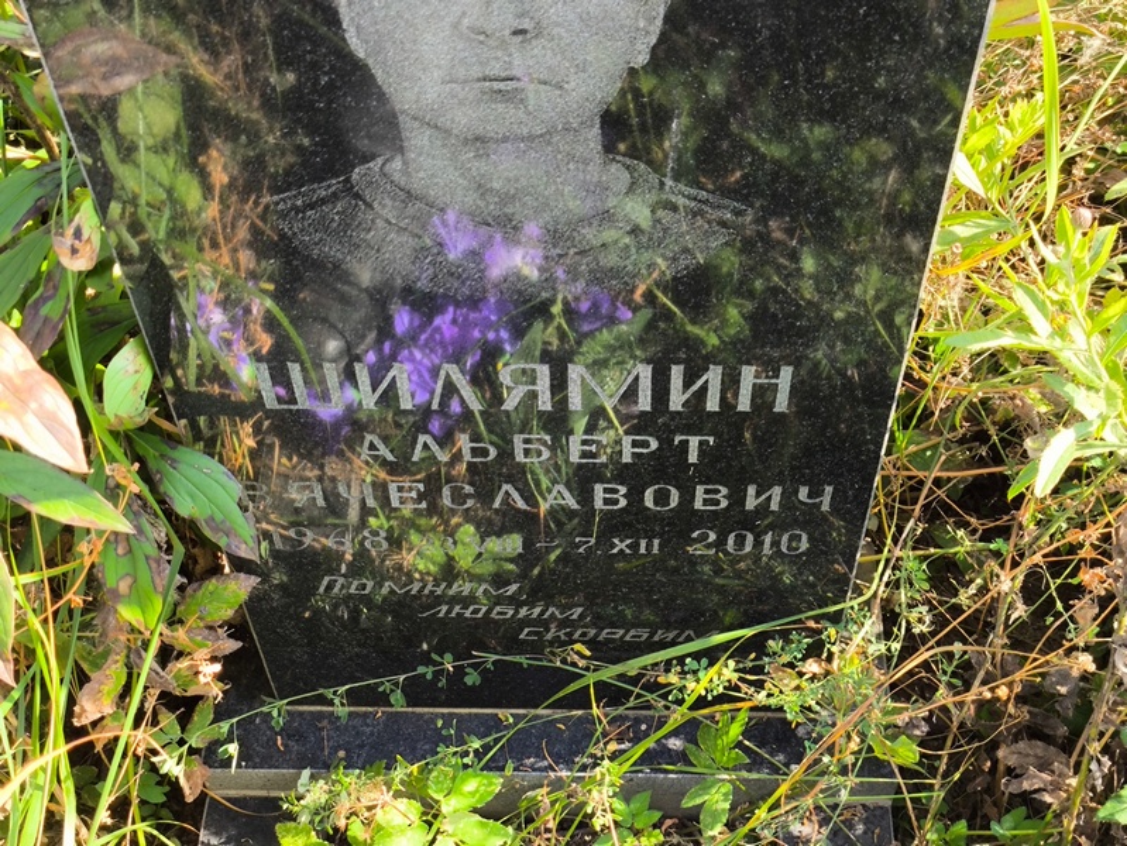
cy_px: 423
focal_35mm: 50
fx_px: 1629
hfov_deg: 38.2
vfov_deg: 29.1
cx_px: 564
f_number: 1.7
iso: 50
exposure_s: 1/150
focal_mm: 4.71
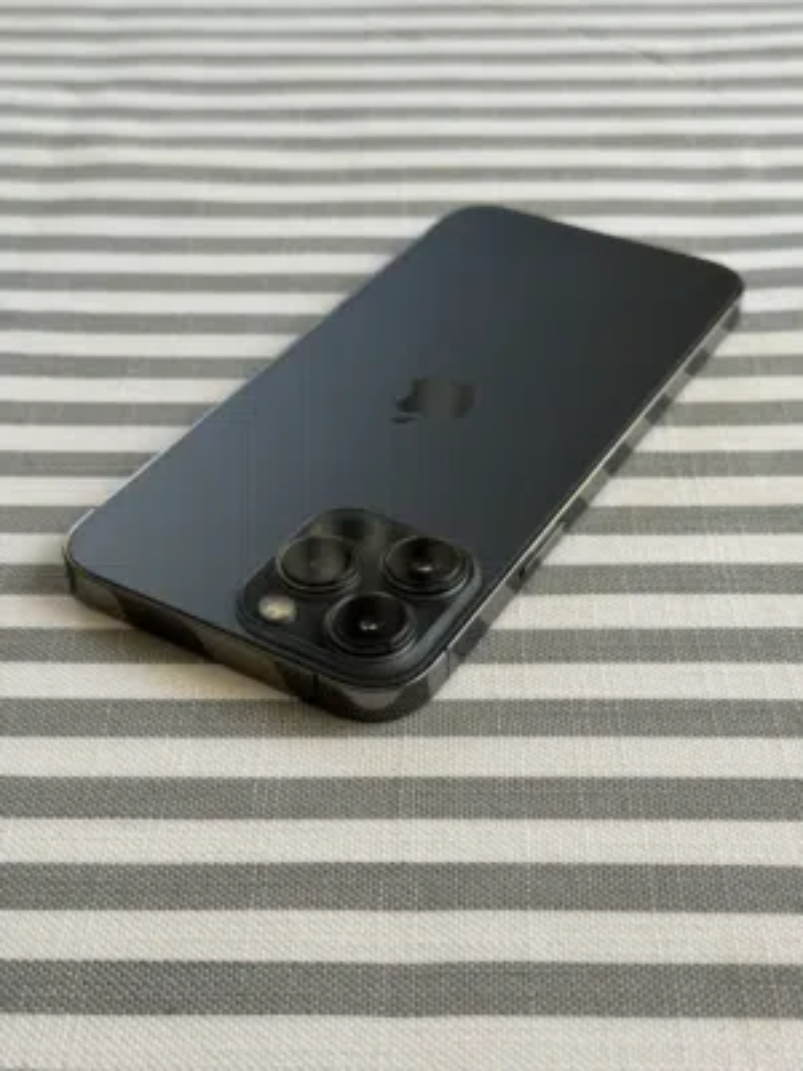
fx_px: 1485
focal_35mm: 48
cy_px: 536
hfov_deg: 30.3
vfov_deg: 39.7
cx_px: 402
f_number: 1.78
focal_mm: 6.76
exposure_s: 1/121
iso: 80
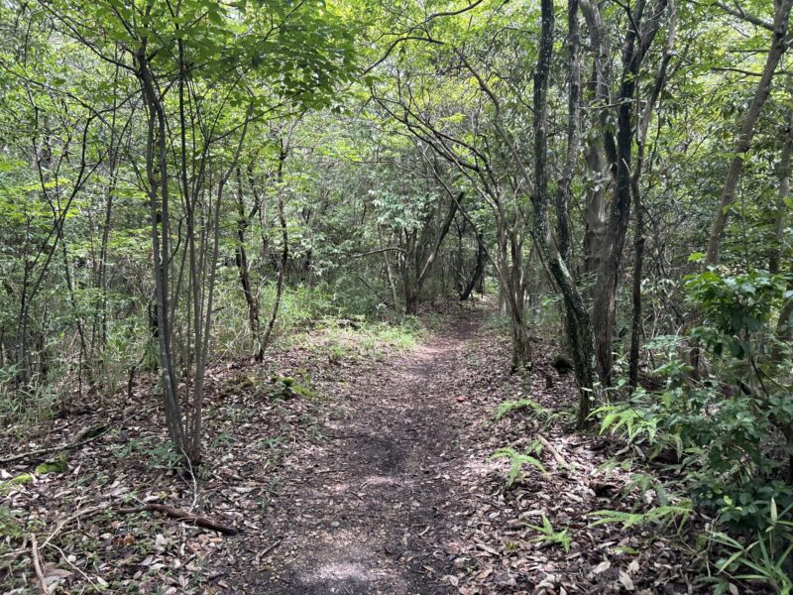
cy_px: 298
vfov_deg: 53.1
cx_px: 396
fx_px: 596
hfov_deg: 67.3
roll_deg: +1.7
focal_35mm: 26
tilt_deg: -3.9
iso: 40
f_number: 1.5
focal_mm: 5.7
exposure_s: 1/180
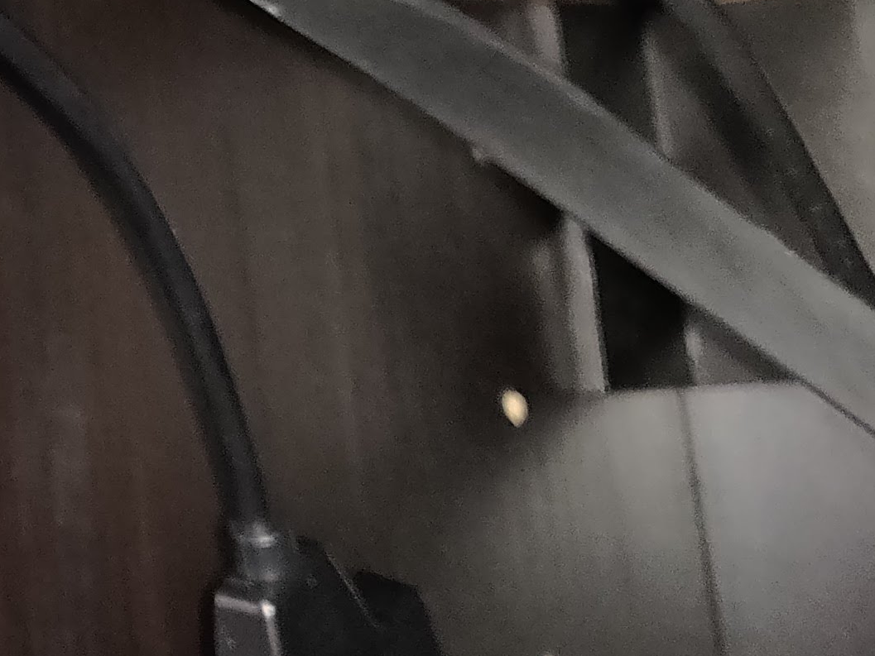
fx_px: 2756
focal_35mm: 109
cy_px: -193
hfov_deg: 15.8
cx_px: -617
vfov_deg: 13.1
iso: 1250
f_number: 1.7
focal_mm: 4.25
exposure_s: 1/20
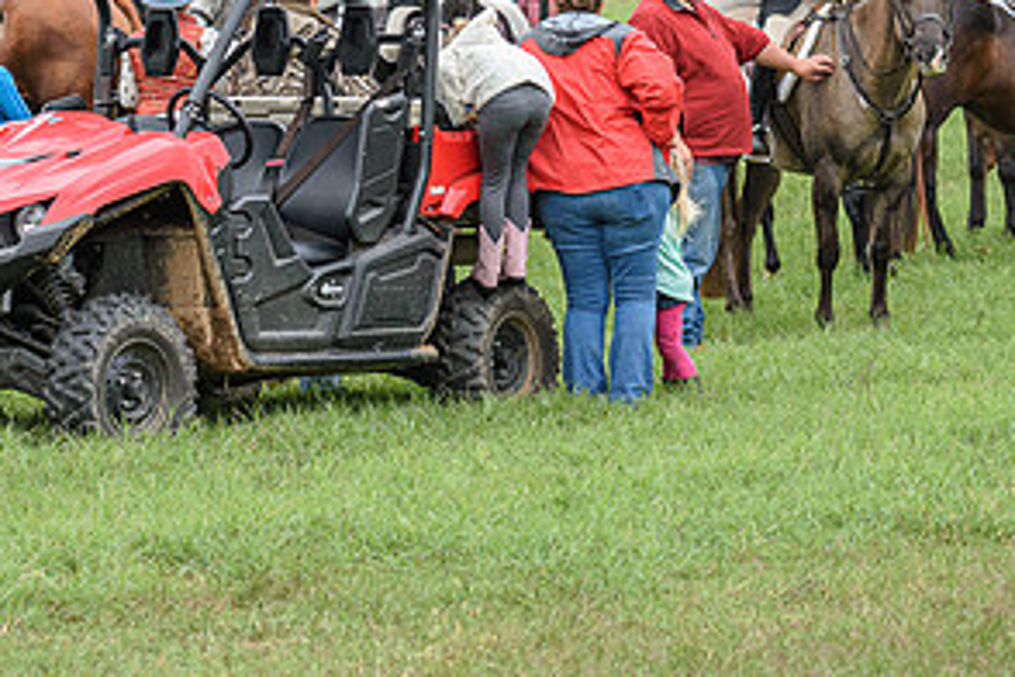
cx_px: 694
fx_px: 5836
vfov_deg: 6.6
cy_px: 19
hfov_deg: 9.9
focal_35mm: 207
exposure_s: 1/2000
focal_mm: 70
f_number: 4
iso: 560
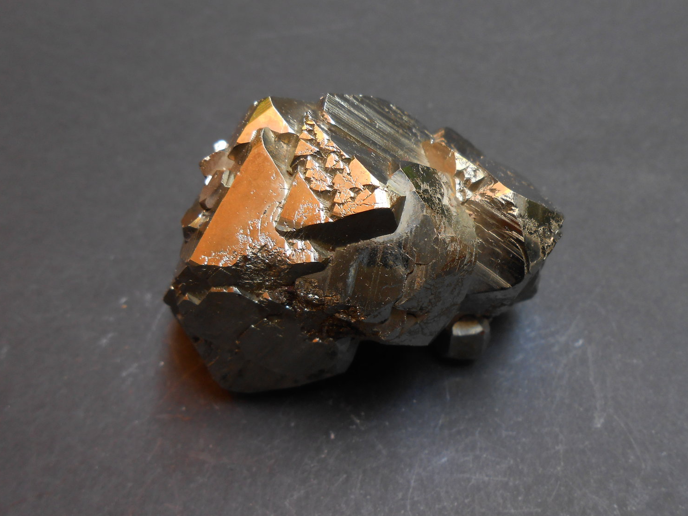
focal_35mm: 28
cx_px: 357
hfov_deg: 63.4
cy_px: 266
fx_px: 556
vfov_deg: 49.7
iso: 125
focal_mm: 4.6
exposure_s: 1/30
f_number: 3.5
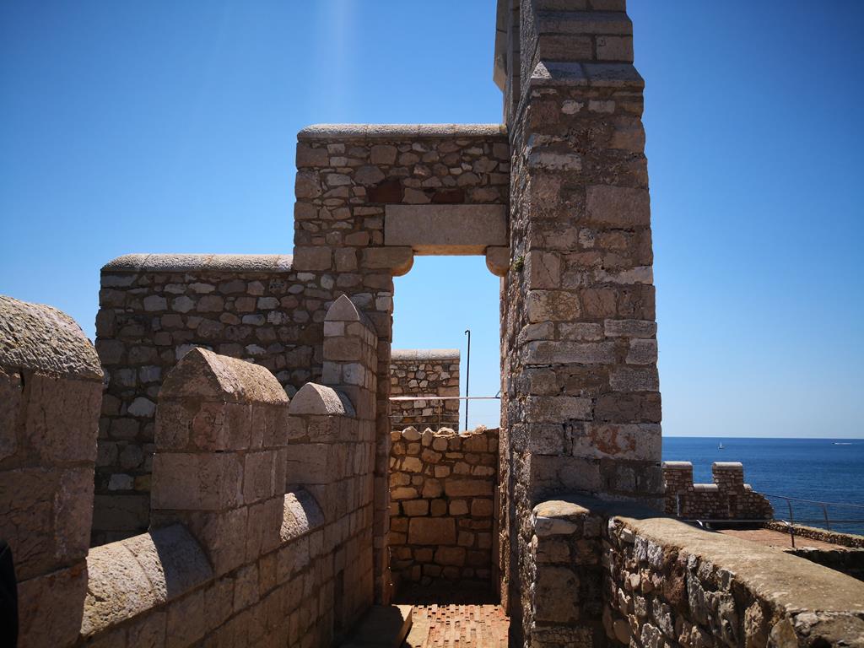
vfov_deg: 51.4
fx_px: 674
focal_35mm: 27
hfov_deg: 65.3
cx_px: 432
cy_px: 324
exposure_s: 1/2584
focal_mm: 3.95
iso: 50
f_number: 1.6
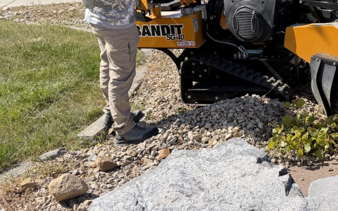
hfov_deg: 34.0
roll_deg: +2.7
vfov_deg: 22.6
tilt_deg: -14.3
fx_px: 516
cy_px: 20
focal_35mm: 56
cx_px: 314
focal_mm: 6.76
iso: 80
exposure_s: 1/3584
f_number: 1.78
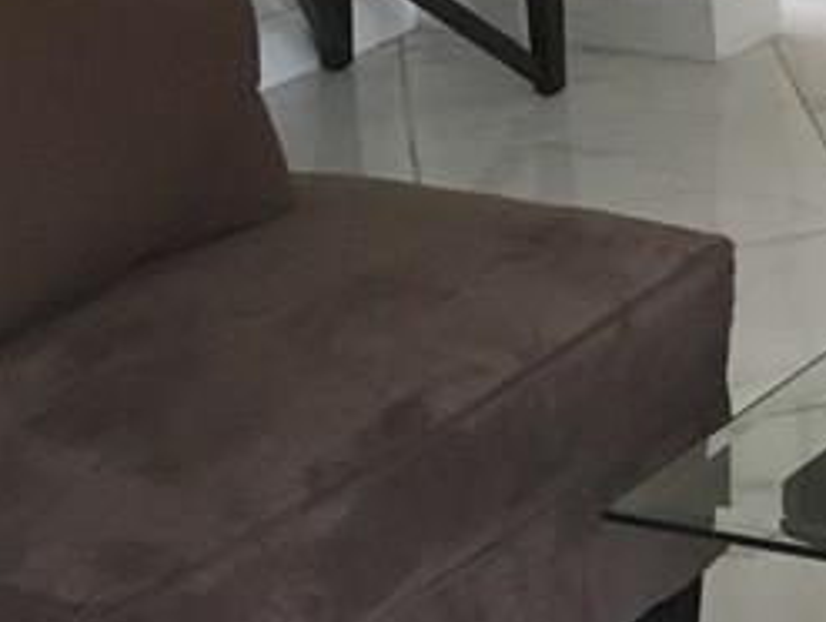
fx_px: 2868
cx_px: 1491
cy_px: -528
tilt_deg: -5.7
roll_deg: +2.1
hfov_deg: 14.4
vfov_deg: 11.4
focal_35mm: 120
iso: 200
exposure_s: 1/33
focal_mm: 4.15
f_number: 2.2
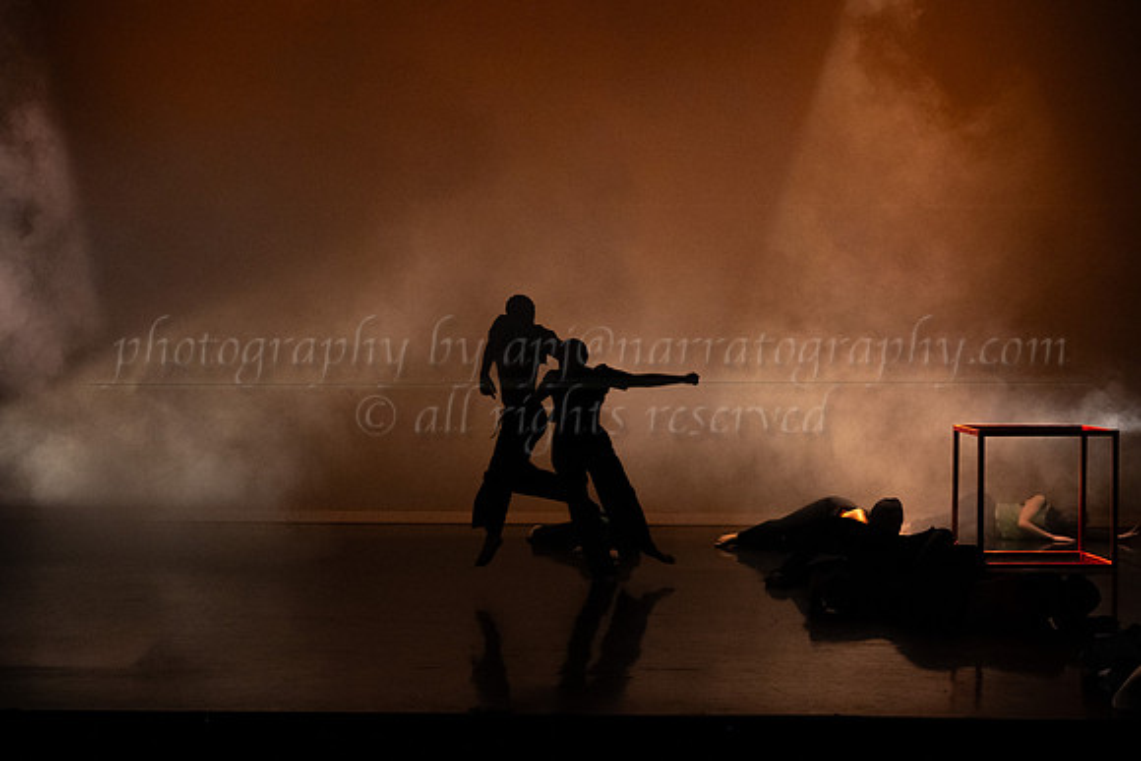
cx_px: 570
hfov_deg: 24.6
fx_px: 2619
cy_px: 398
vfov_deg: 16.5
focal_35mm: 83
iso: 4000
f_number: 4
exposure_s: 1/200
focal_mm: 75
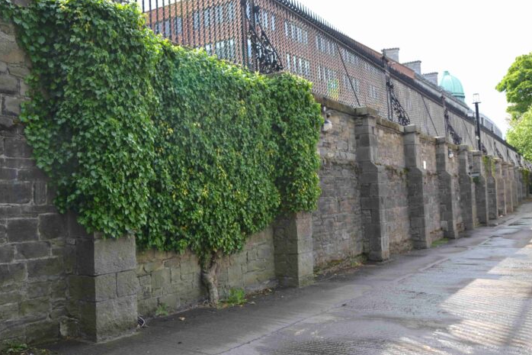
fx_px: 488
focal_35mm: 33
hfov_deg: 57.2
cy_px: 177
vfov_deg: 40.0
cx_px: 253
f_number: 5.6
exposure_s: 1/125
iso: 110
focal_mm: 20
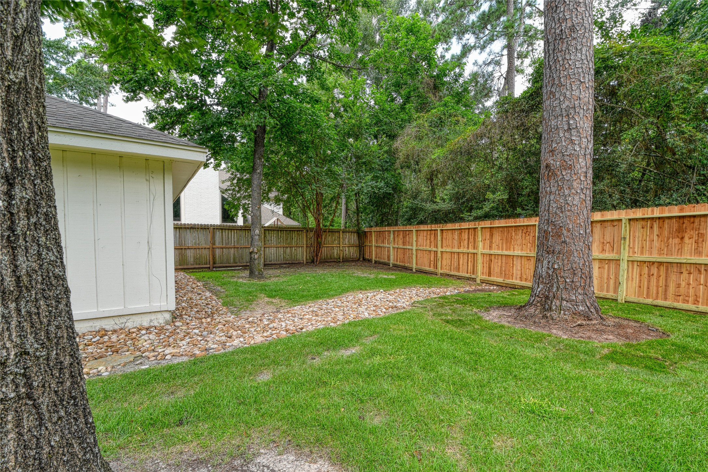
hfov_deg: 100.4
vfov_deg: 77.3
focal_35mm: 15
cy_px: 236
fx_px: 295
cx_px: 354
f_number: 7.1
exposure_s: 1/2.5
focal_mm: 10
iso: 100
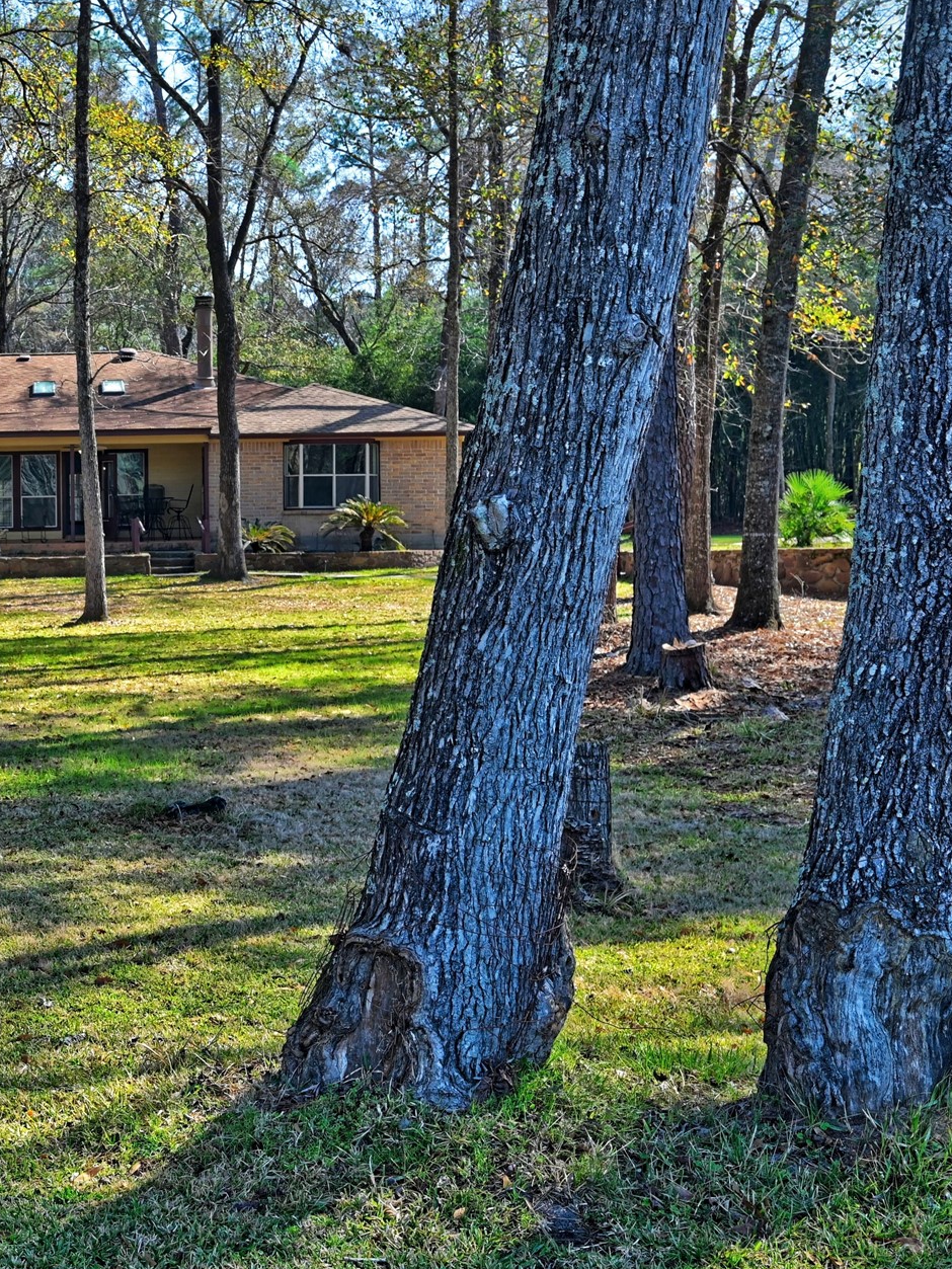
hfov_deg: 26.6
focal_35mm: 50
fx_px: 1833
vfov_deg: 38.2
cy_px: 601
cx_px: -114
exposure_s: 1/200
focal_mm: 30
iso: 400
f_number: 8
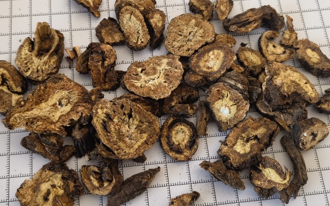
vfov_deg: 34.3
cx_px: 133
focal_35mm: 37
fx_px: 333
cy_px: 76
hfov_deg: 52.4
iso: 320
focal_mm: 5.54
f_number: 1.8
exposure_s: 1/299
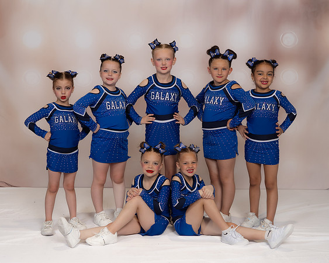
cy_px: 121
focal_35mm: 54
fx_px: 529
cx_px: 160
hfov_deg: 34.6
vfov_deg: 27.9
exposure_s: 1/200
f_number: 4.5
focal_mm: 35
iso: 200
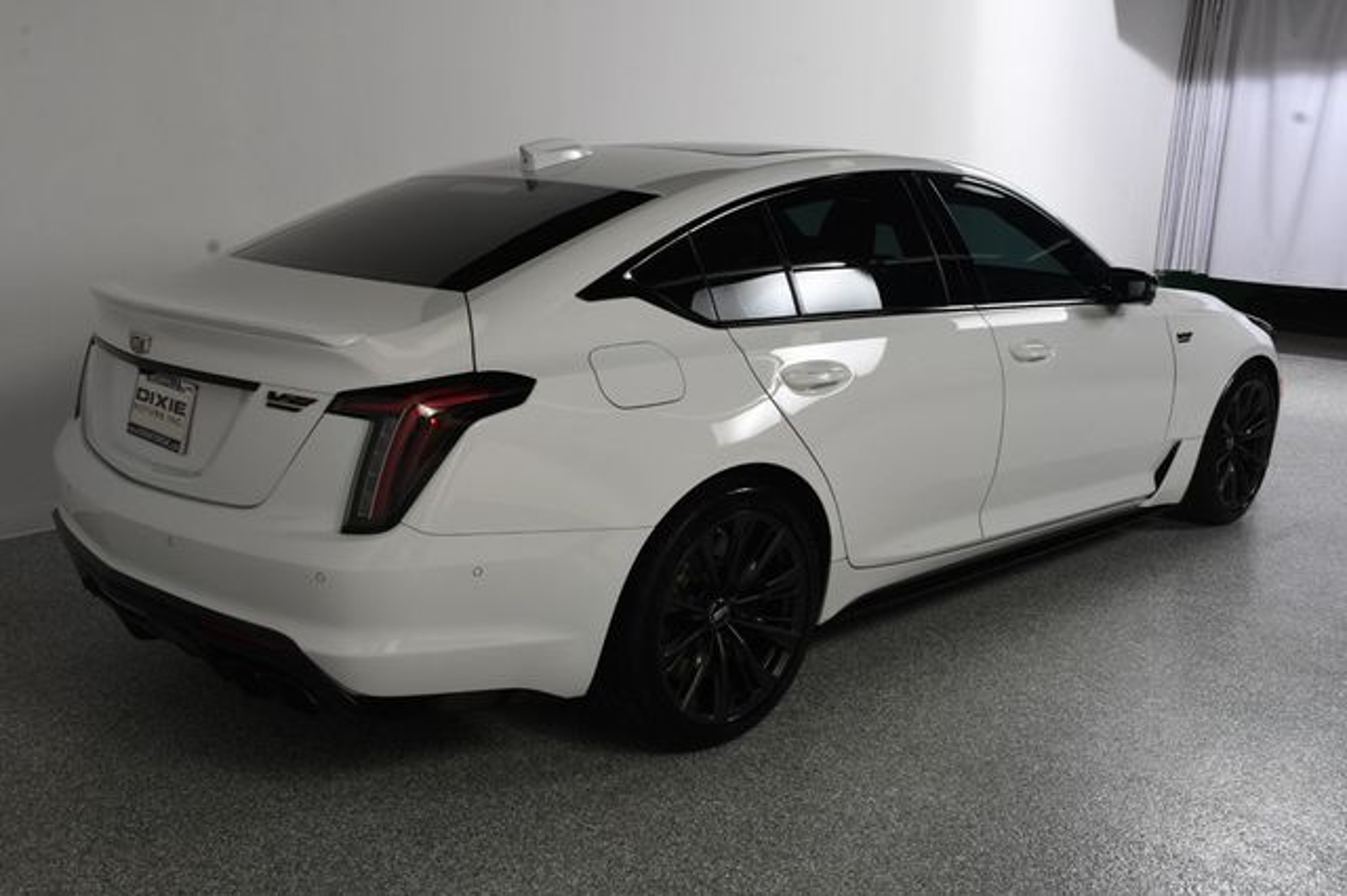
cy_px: 448
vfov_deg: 38.8
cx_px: 674
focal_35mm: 34
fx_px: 1271
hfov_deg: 55.8
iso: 100
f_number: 13
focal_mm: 23
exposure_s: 1/160
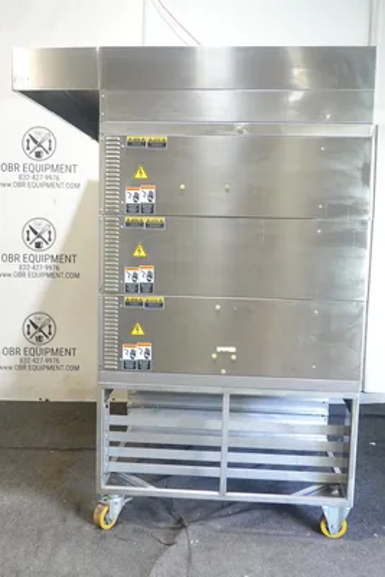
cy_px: 288
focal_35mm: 39
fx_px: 625
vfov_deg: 49.5
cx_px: 192
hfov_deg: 34.2
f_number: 3.5
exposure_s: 1/40
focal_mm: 14.4
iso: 1600
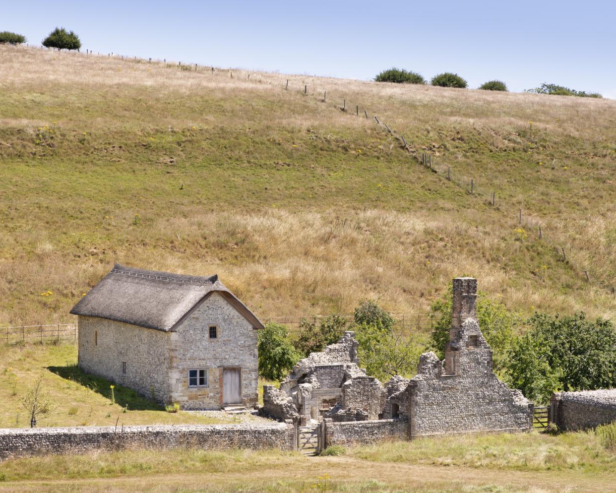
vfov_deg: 13.0
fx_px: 2170
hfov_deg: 16.2
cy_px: 247
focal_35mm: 119
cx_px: 321
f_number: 11
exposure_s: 1/50
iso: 64
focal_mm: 105
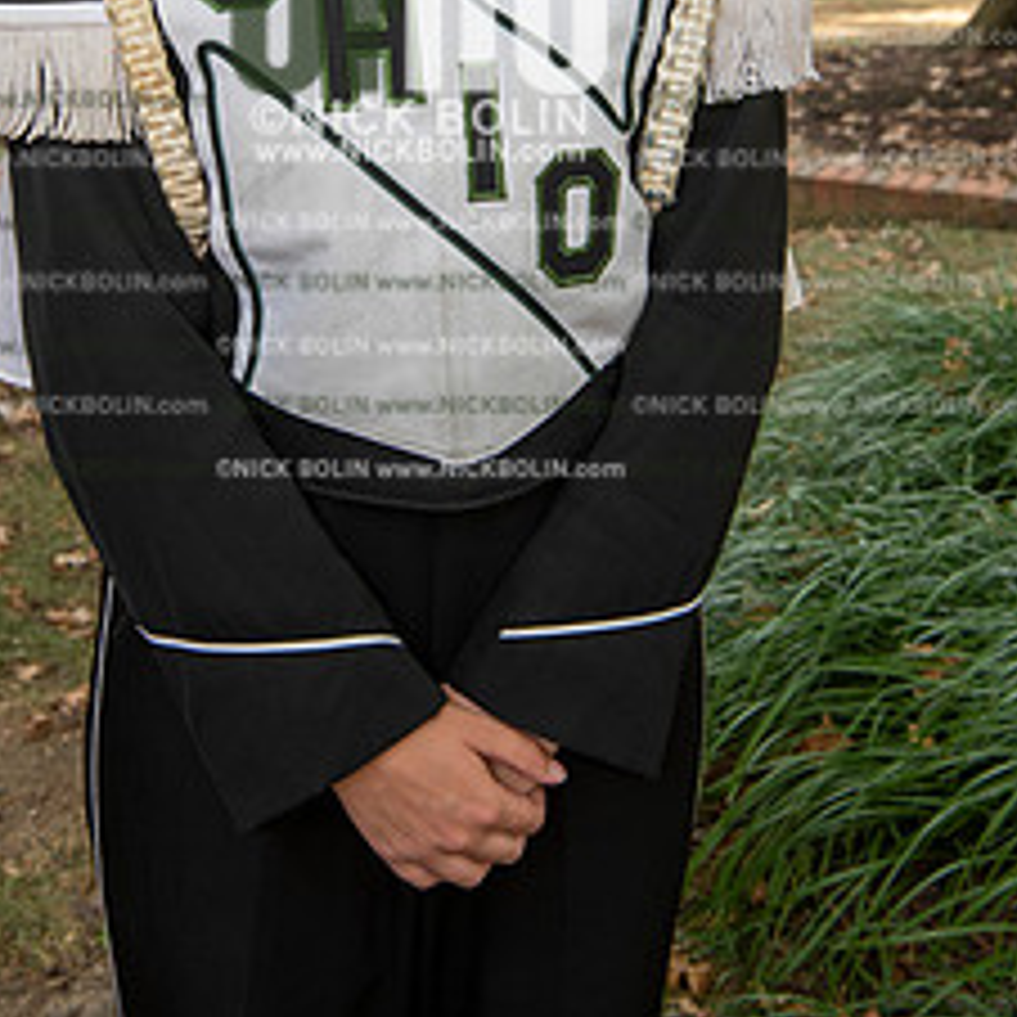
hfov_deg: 22.7
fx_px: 2526
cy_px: 36
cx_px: 418
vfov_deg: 22.0
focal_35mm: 76
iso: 500
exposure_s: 1/100
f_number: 8
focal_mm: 45
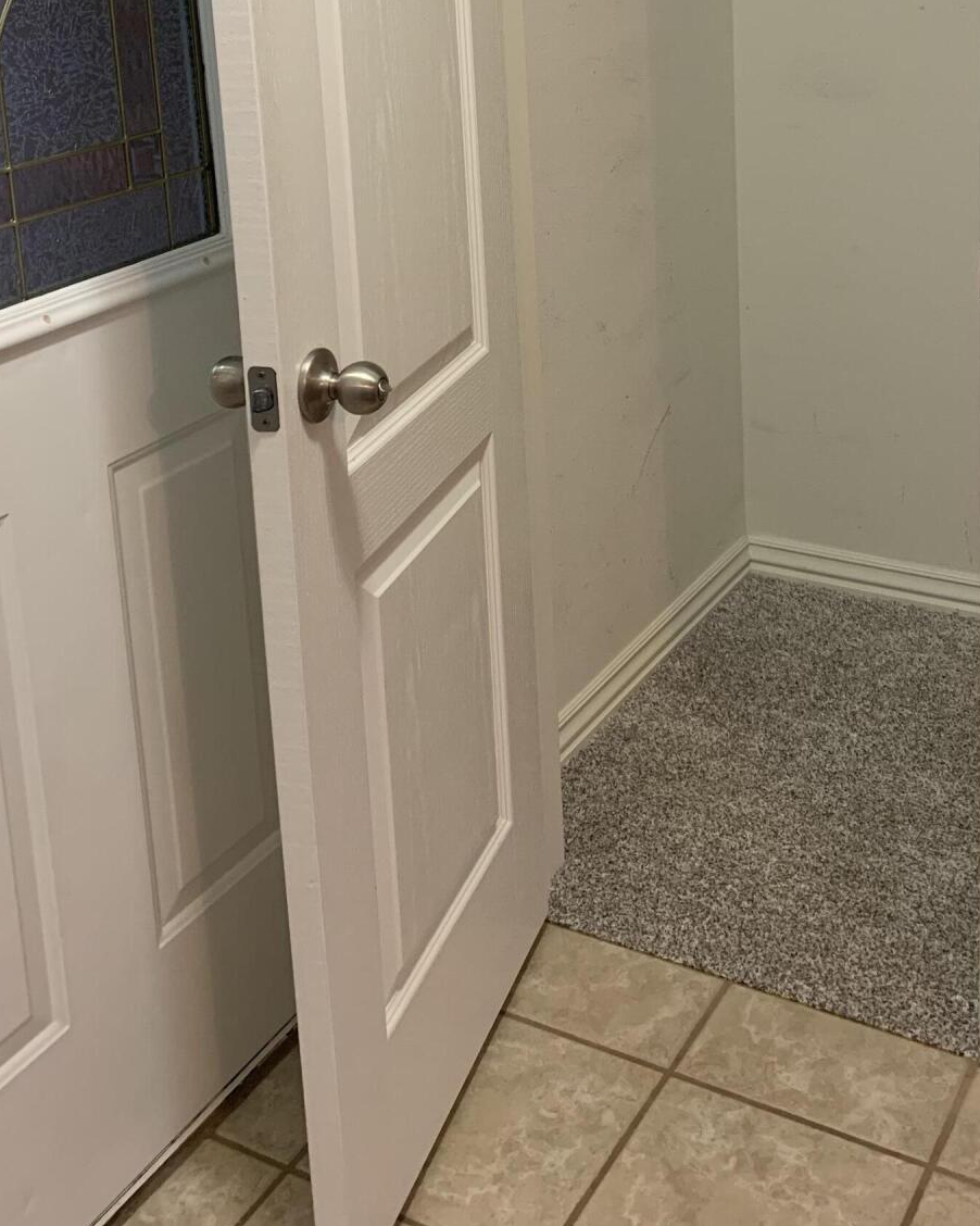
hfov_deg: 33.3
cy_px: 178
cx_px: 585
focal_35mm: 45
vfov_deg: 38.9
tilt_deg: -9.7
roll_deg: +2.9
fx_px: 1632
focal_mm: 4.25
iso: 160
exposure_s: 1/60
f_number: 1.8
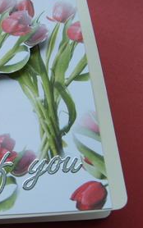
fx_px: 374
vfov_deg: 34.0
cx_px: -30
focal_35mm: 60
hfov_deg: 20.3
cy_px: 106
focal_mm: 5.8
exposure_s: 1/90
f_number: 2.8
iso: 50
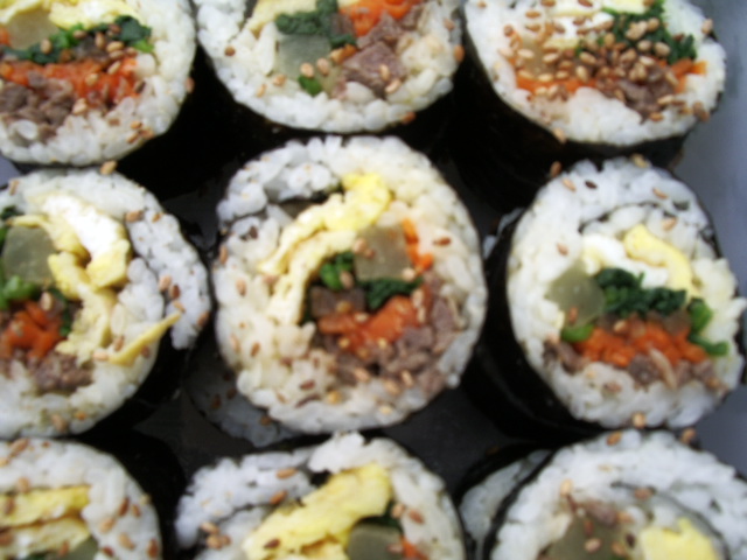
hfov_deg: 52.6
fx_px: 755
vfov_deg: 40.7
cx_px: 374
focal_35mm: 35
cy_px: 280
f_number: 4.3
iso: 50
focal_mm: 5.8
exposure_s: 1/200
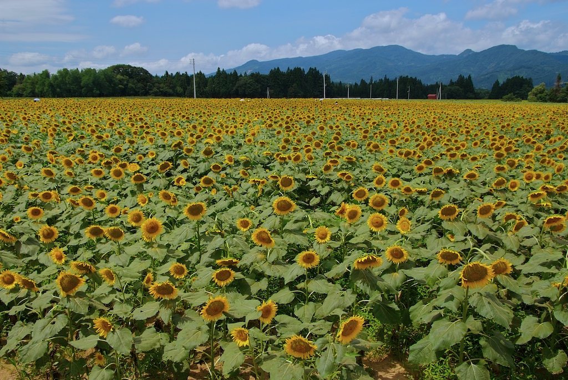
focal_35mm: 35
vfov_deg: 37.9
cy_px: 190
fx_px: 553
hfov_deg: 54.4
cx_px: 284
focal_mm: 23
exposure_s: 1/160
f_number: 11
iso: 100
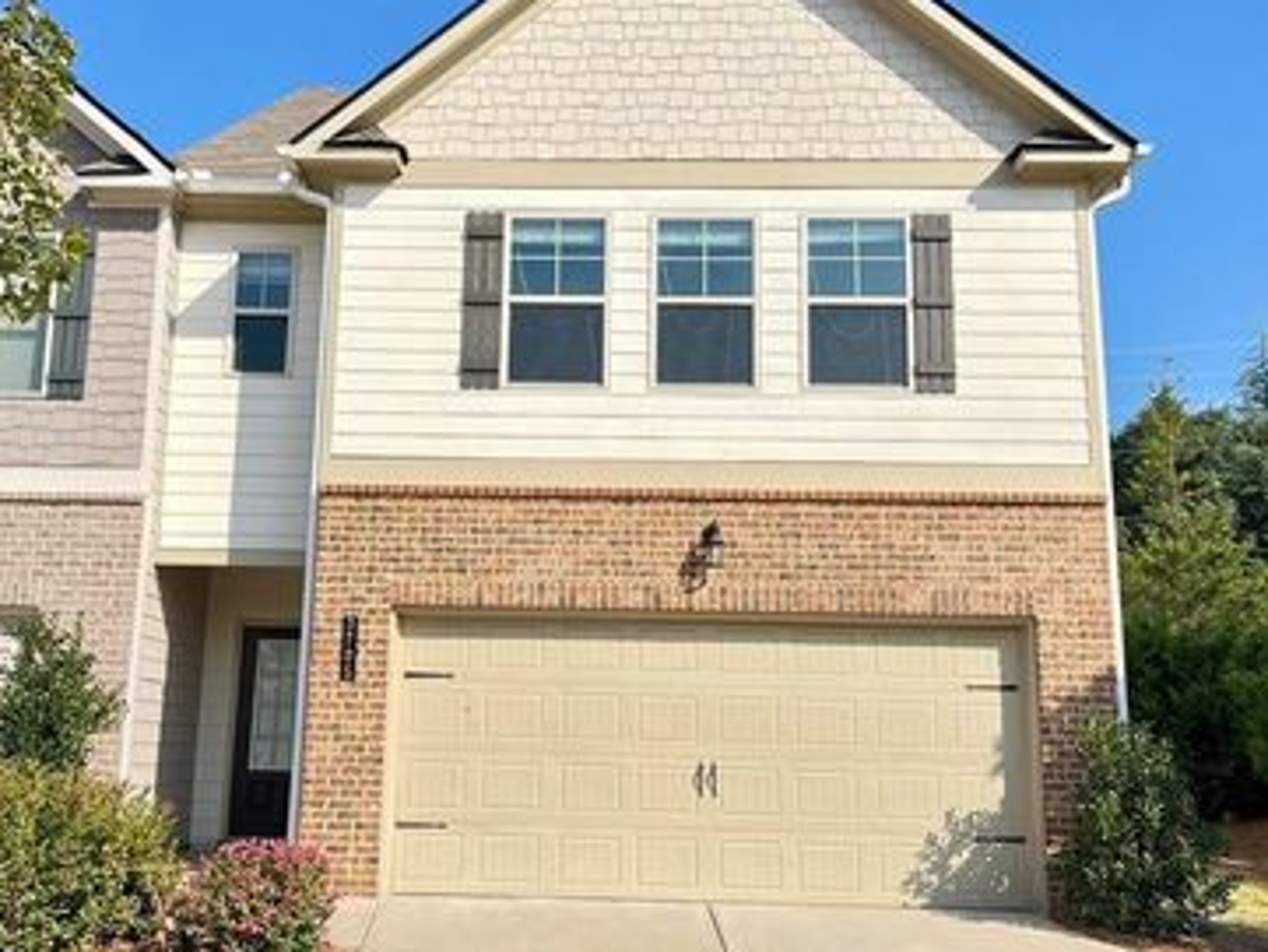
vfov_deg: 39.7
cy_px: 483
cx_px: 534
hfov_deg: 51.1
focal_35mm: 36
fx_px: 1319
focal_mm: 5.7
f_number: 1.5
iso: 50
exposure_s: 1/1751
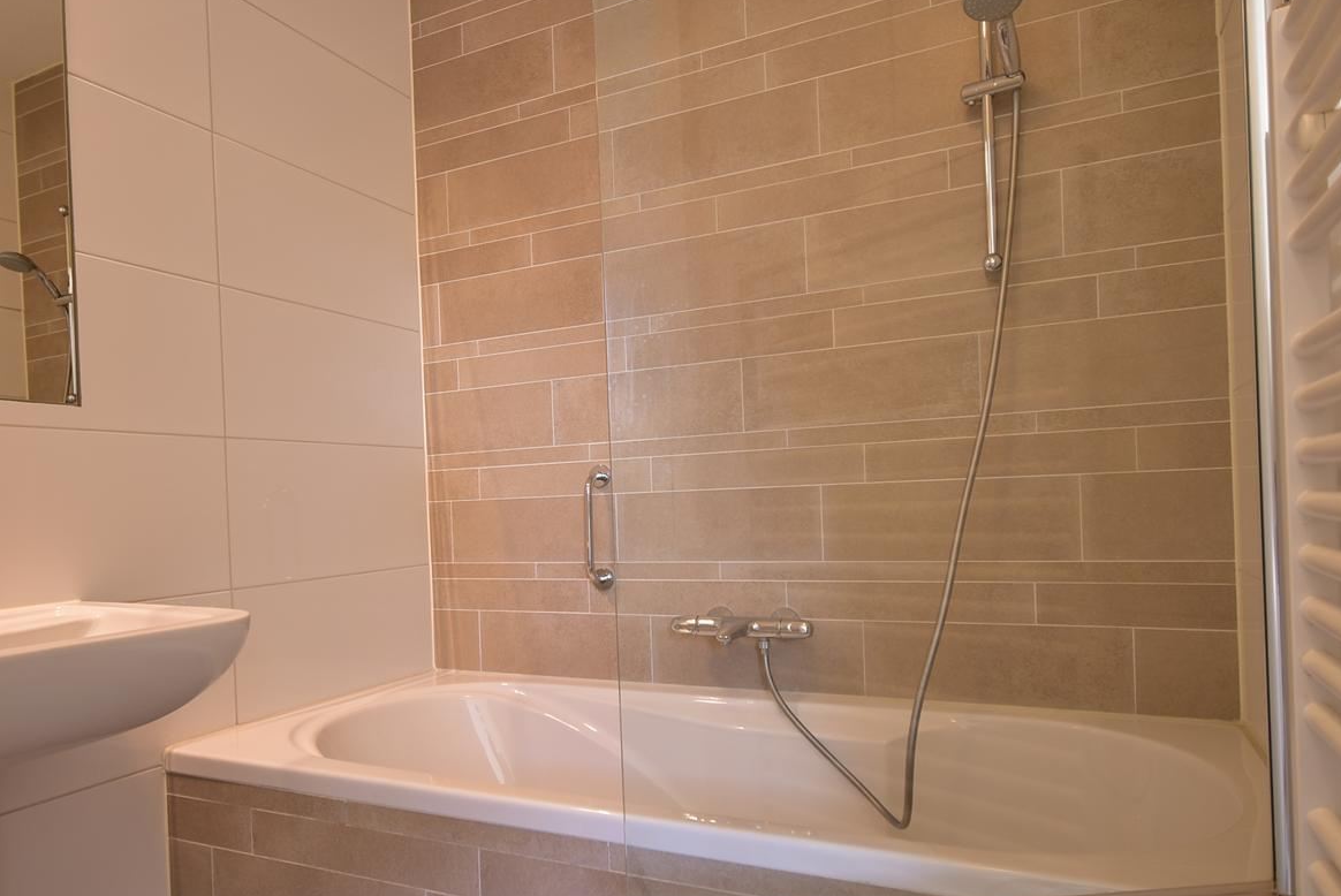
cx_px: 626
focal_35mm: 23
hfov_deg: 76.7
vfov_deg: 55.6
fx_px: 846
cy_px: 509
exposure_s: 1/4
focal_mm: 11
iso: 100
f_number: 4.8
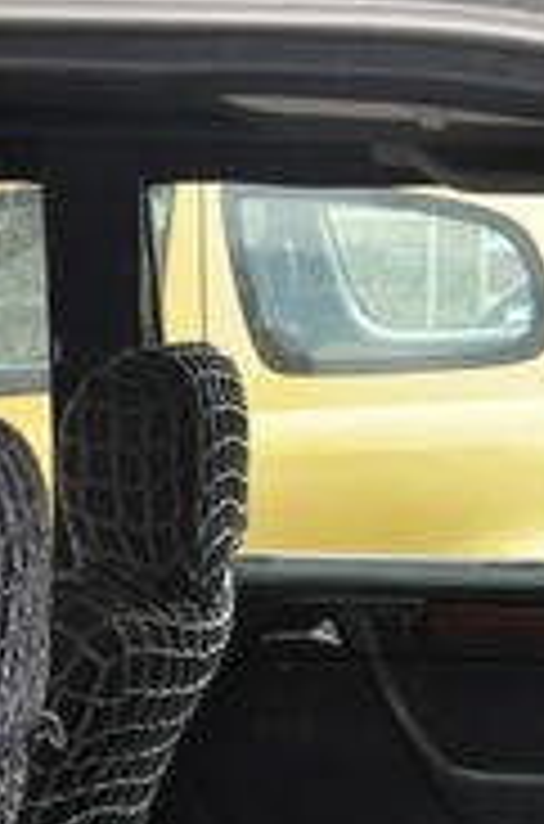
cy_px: 1103
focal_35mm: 85
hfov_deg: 15.8
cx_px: 411
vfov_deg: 21.4
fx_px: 1946
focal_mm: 21
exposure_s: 1/200
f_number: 7.1
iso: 800
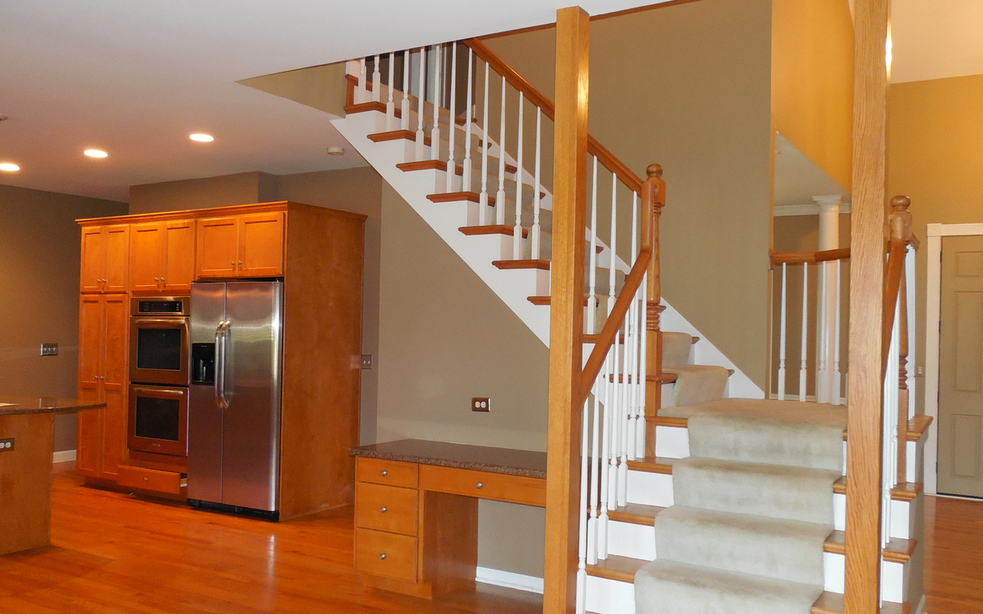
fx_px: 830
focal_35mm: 31
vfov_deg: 40.6
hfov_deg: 61.2
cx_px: 496
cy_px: 324
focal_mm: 4.5
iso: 500
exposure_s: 1/25
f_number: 3.3
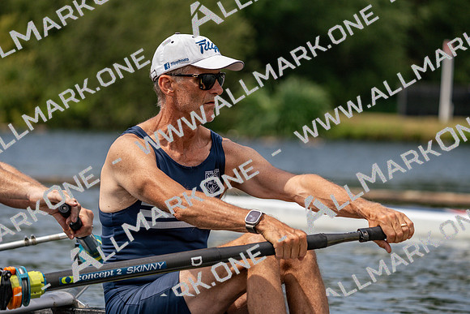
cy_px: 157
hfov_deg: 8.2
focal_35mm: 250
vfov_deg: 5.5
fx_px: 3264
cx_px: 235
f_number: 5.6
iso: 250
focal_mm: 250
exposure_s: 1/1600
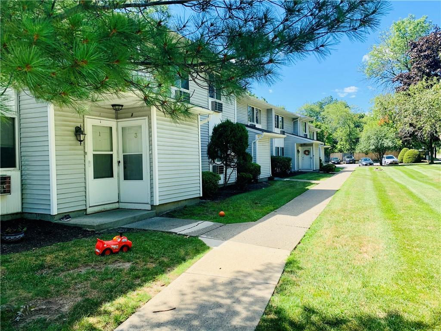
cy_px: 166
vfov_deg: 53.1
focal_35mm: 26
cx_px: 220
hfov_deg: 67.3
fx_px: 331
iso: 25
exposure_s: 1/743
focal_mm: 4.25
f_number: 1.8
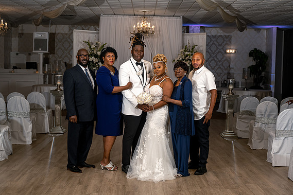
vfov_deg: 26.5
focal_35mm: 51
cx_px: 144
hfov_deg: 38.9
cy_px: 96
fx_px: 415
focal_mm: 50
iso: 200
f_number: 4
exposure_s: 1/160
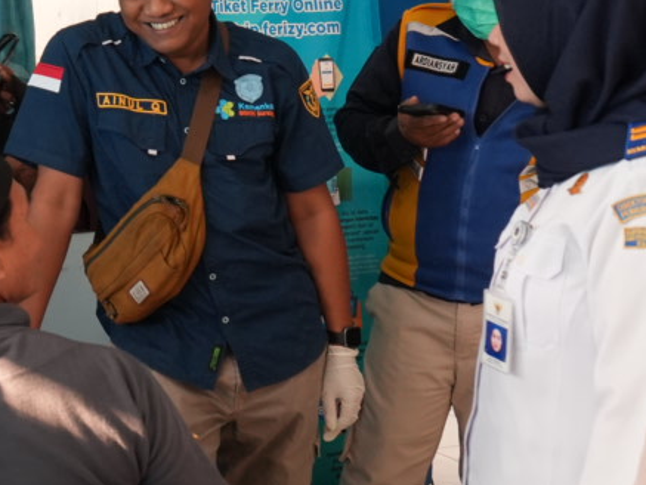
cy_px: -22
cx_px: -205
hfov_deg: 19.8
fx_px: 1695
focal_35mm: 91
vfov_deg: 15.9
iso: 640
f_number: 4
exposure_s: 1/160
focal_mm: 17
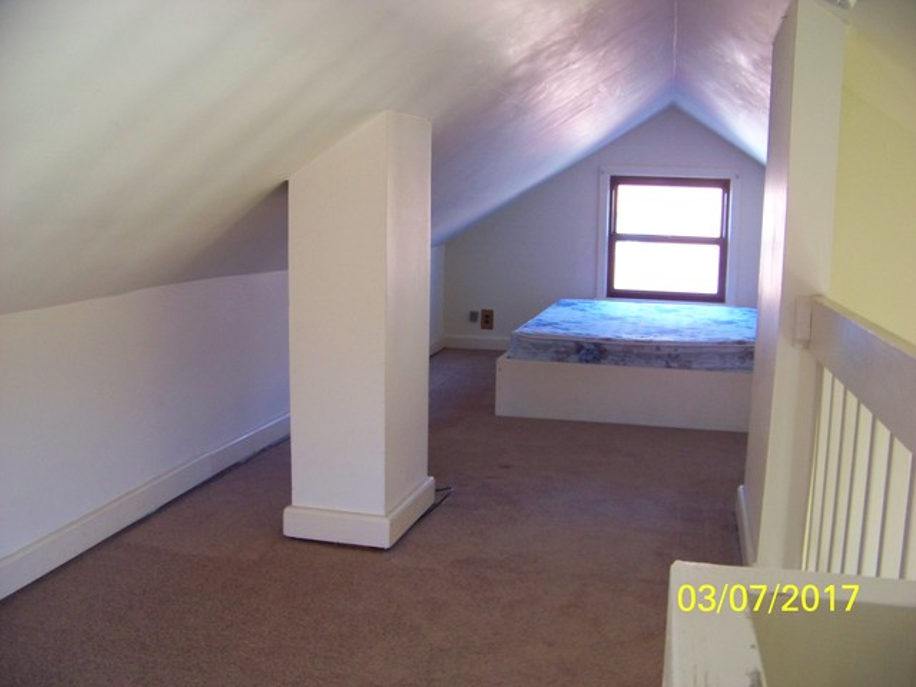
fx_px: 953
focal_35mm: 36
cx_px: 458
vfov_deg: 39.7
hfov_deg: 51.4
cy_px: 344
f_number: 2.8
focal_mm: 5.85
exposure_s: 1/30
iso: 200
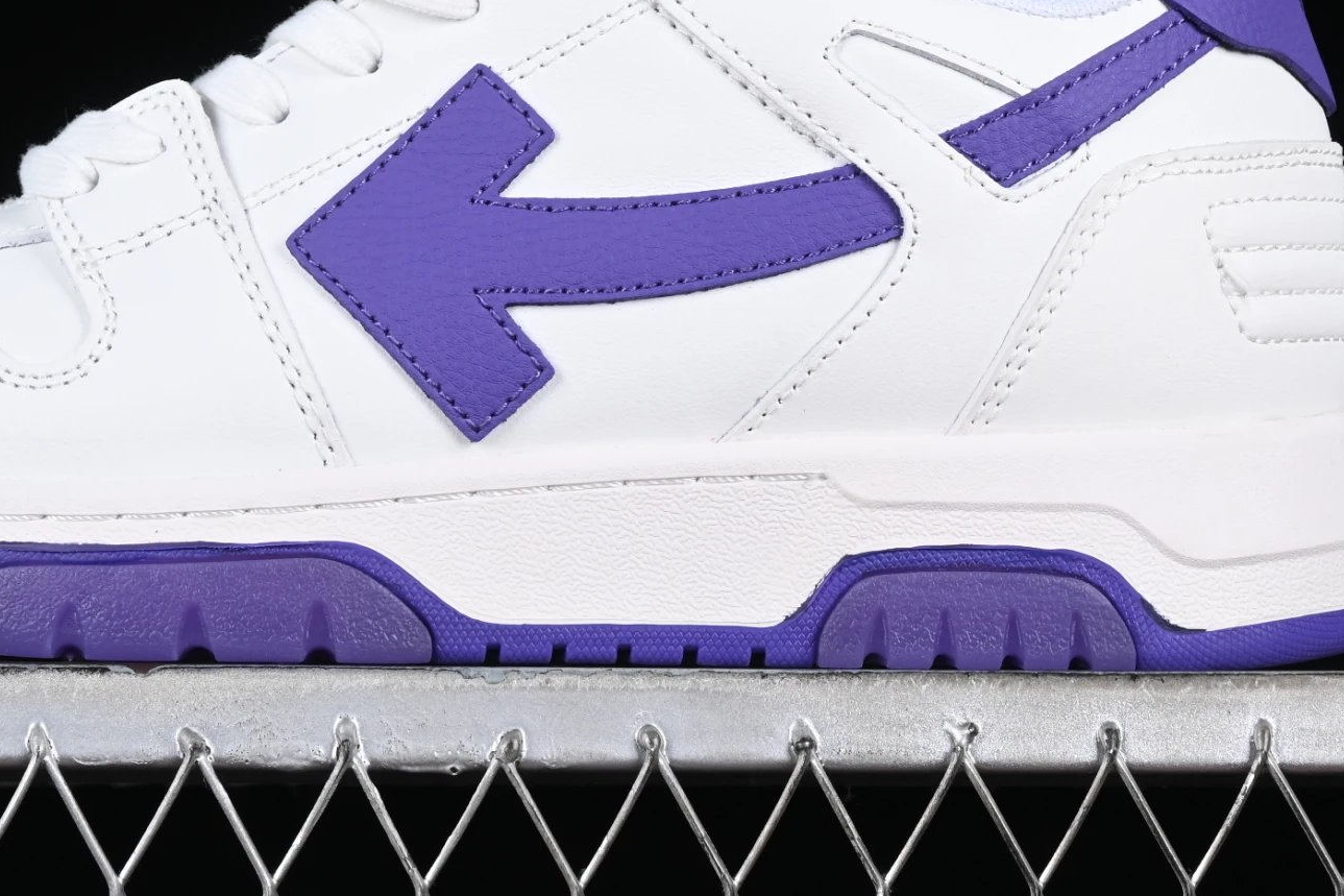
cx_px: 481
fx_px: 5562
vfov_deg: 9.2
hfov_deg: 13.8
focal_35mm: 149
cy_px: 124
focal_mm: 50
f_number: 8
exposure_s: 1/100
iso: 160
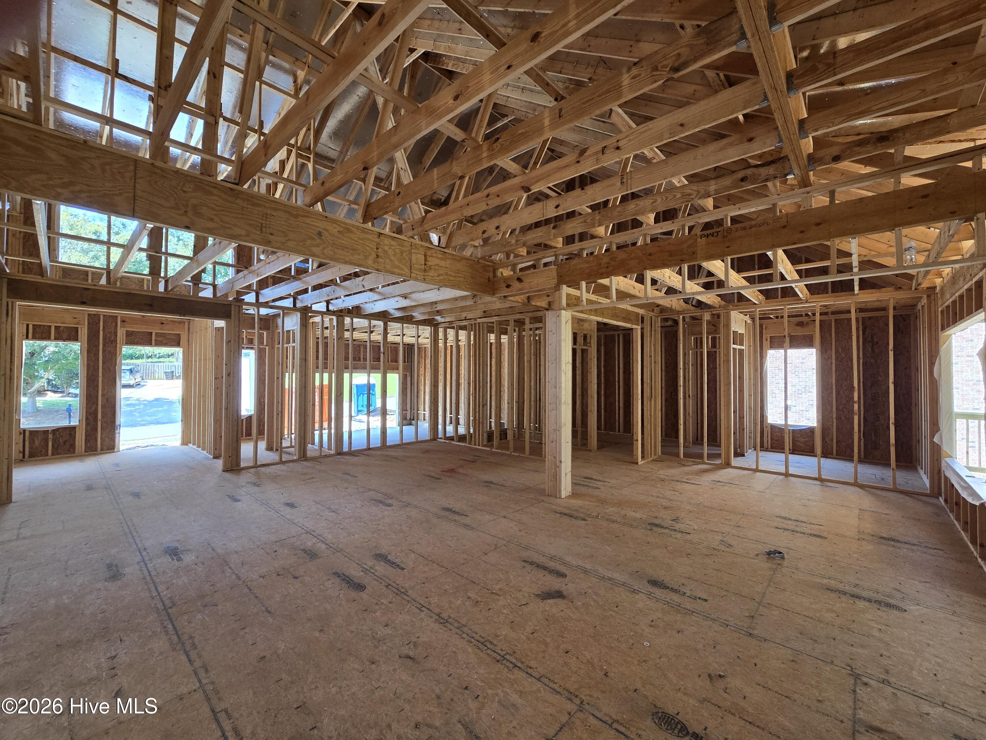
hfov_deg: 106.2
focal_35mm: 13
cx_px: 493
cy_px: 370
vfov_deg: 89.9
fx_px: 370
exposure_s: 1/120
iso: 80
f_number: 2.2
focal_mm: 2.2
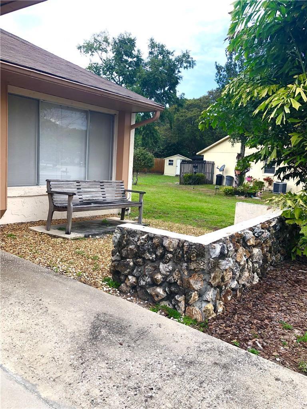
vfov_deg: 63.4
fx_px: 331
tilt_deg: -7.2
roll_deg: -2.8
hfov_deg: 49.7
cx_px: 154
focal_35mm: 28
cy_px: 204
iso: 20
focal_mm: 4
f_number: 1.8
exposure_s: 1/363
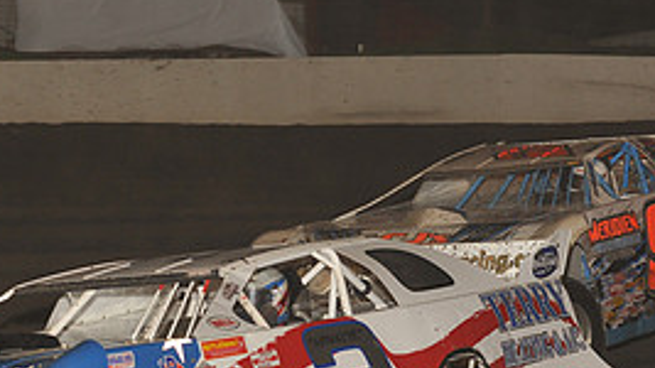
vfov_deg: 6.7
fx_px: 3160
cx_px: 145
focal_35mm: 182
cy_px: 321
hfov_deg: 11.8
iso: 640
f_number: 6.3
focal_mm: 80
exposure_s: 1/320
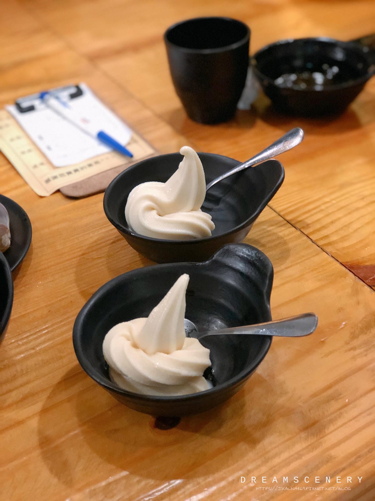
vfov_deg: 33.8
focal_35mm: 57
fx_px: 823
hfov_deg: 25.7
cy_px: 250
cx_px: 188
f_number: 2.8
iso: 640
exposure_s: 1/30
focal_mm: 6.6
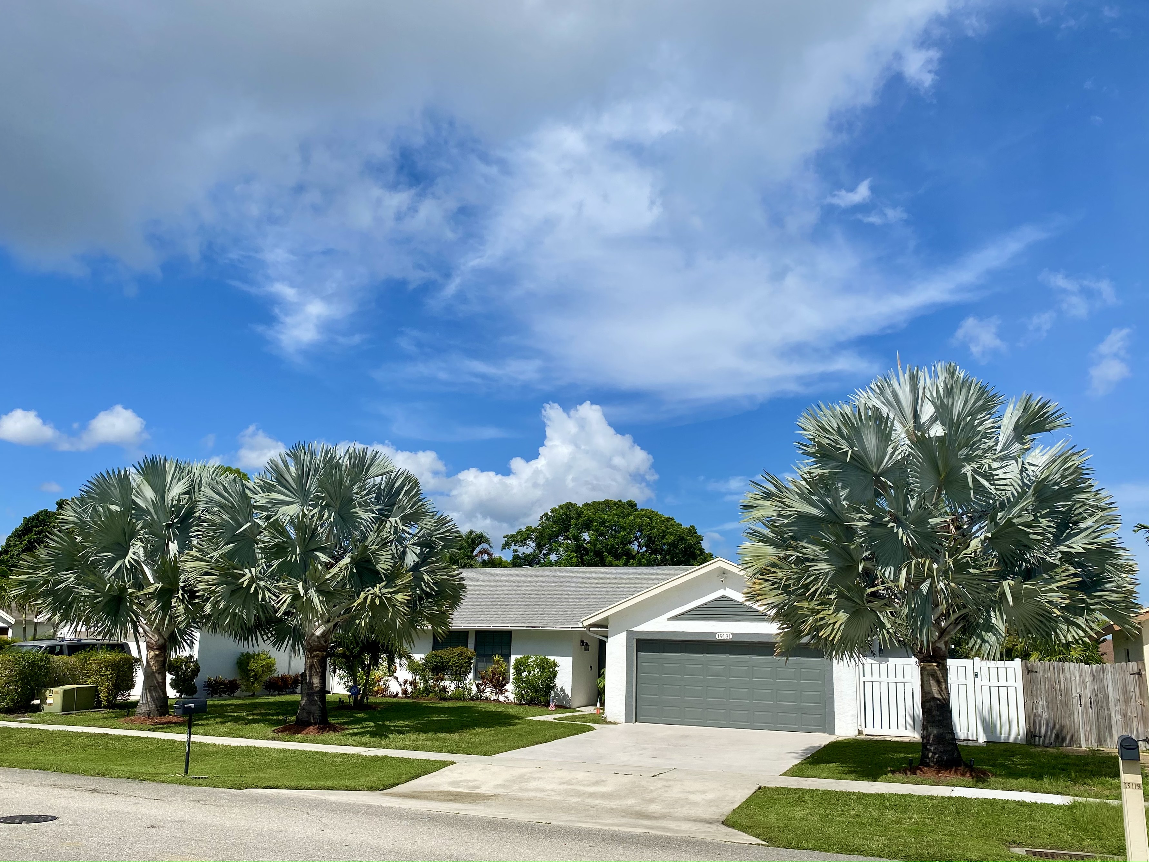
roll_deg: -1.4
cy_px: 431
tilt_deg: +13.4
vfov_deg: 53.1
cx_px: 574
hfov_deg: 67.3
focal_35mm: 26
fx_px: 863
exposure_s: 1/5236
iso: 32
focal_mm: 4.25
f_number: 1.8
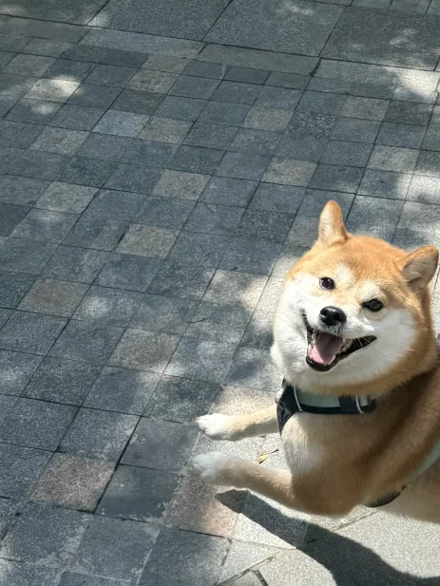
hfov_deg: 24.9
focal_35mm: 56
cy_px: 360
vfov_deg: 34.2
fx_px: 949
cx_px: 439
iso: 80
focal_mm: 6.76
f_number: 1.78
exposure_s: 1/4049
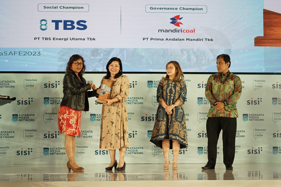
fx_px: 585
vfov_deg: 18.2
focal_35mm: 75
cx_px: 140
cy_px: 94
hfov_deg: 27.0
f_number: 1.8
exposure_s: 1/125
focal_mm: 50
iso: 160
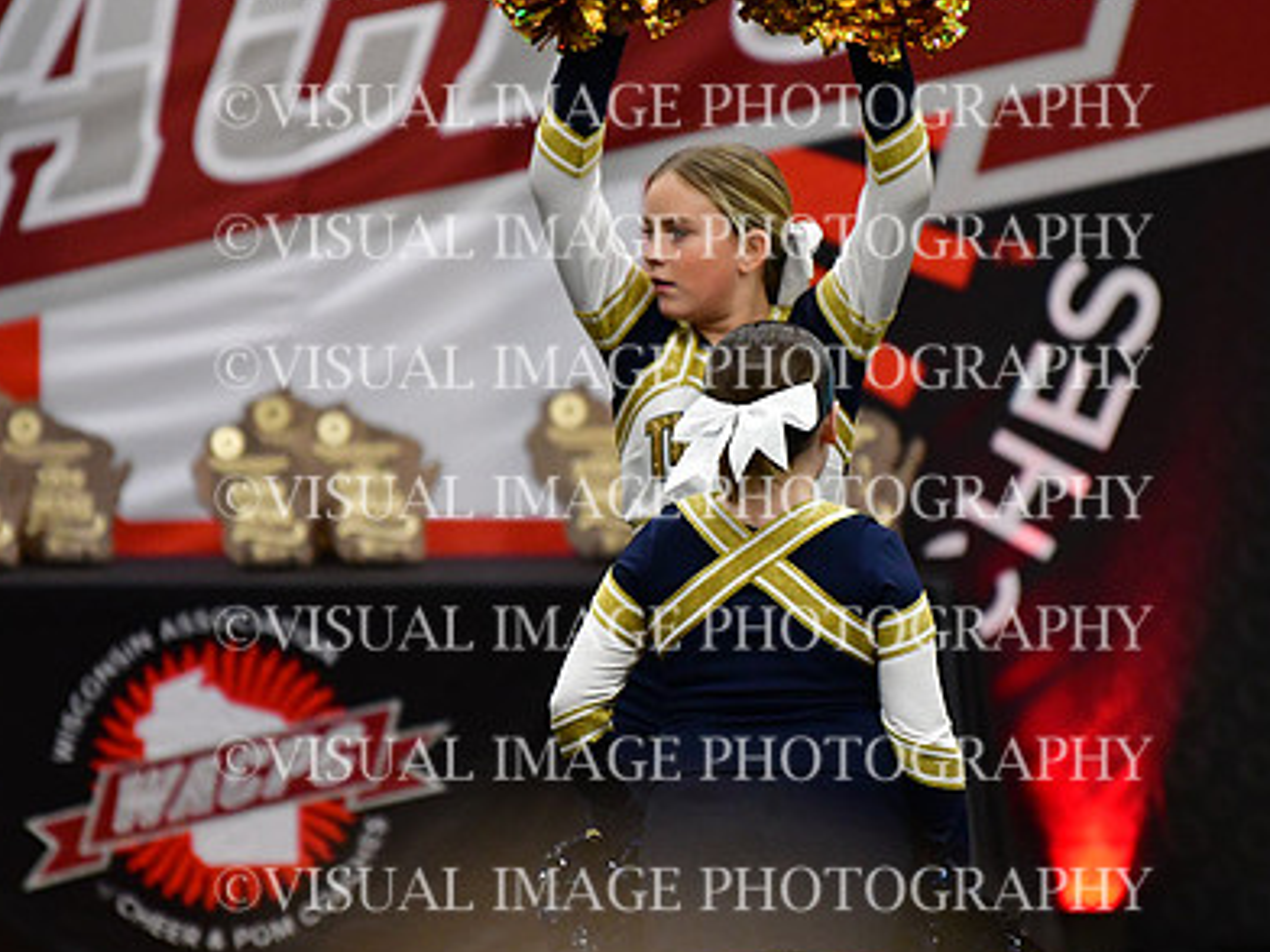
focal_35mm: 427
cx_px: 684
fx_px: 15666
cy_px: 432
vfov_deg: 3.5
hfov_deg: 4.6
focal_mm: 200
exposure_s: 1/800
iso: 4000
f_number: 2.8
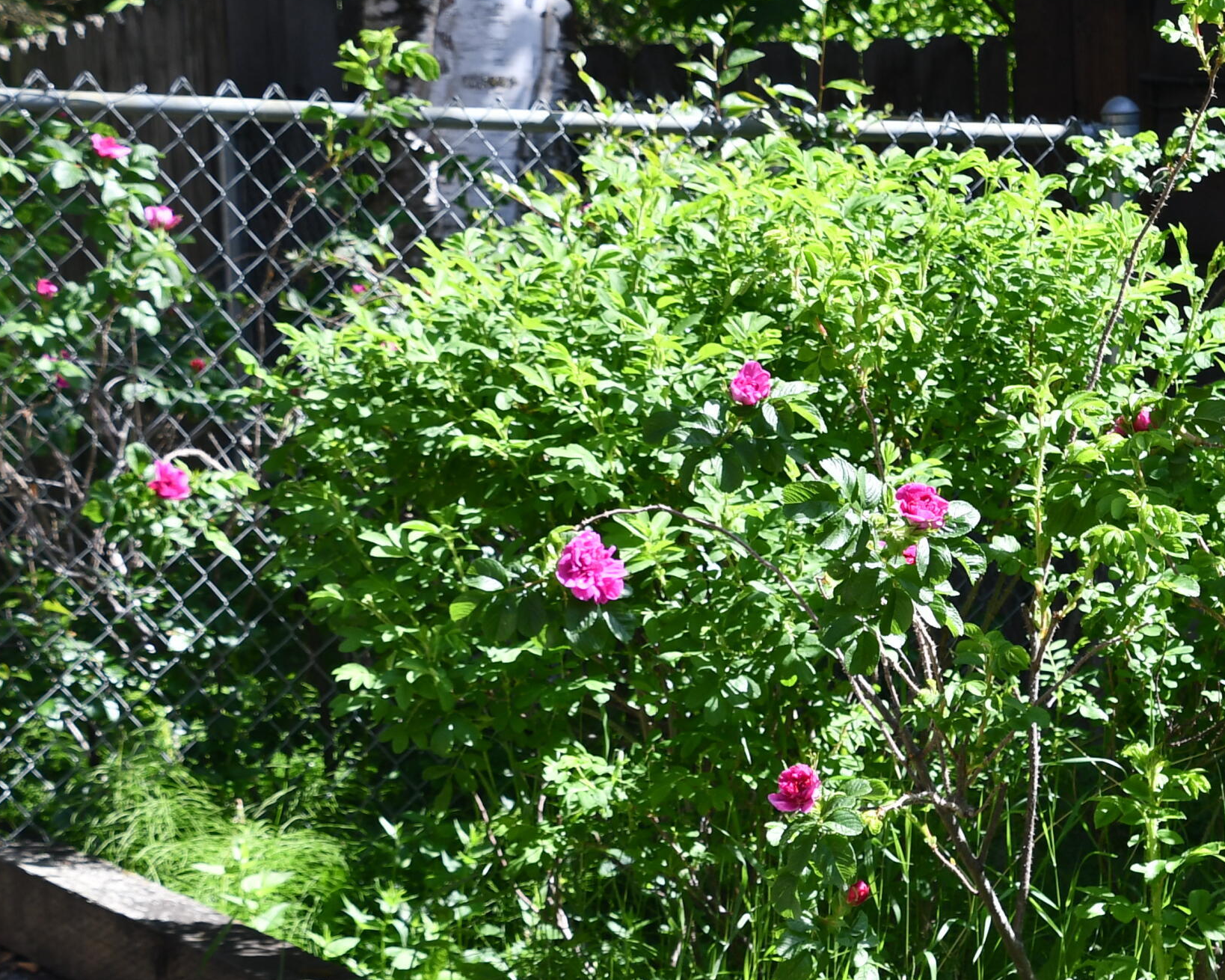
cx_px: 980
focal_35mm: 165
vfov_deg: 9.4
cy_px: 611
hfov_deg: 11.7
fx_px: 5981
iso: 200
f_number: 7.1
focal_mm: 48
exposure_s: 1/250
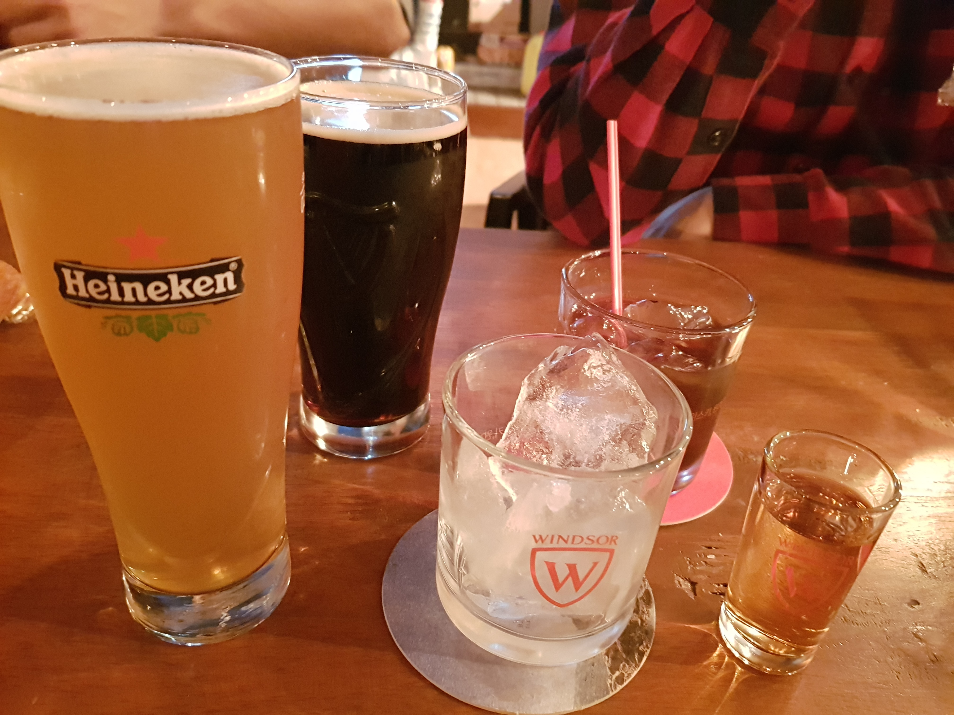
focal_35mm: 26
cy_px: 358
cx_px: 477
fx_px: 717
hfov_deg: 67.3
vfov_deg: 53.1
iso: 1250
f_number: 1.7
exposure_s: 1/5
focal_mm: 4.2
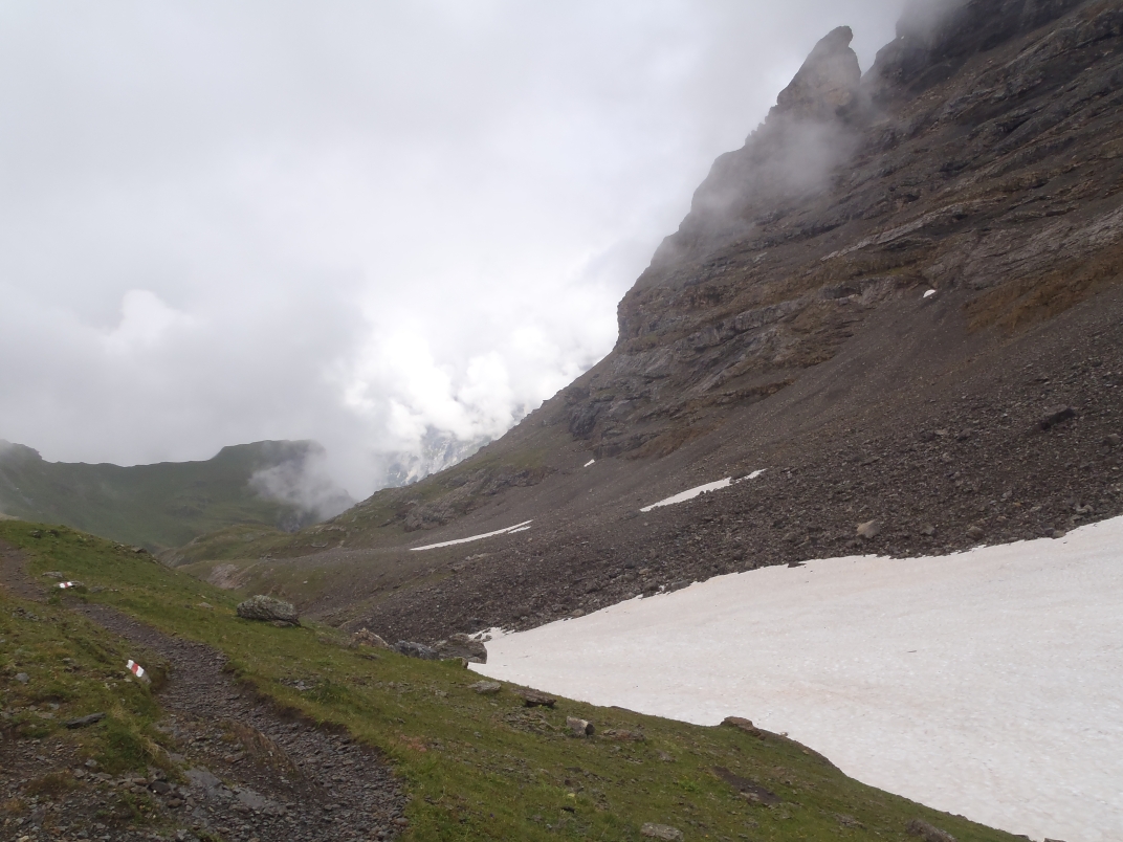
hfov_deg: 63.4
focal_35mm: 28
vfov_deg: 49.7
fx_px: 908
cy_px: 421
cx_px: 562
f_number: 4.5
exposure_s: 1/500
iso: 80
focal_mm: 5
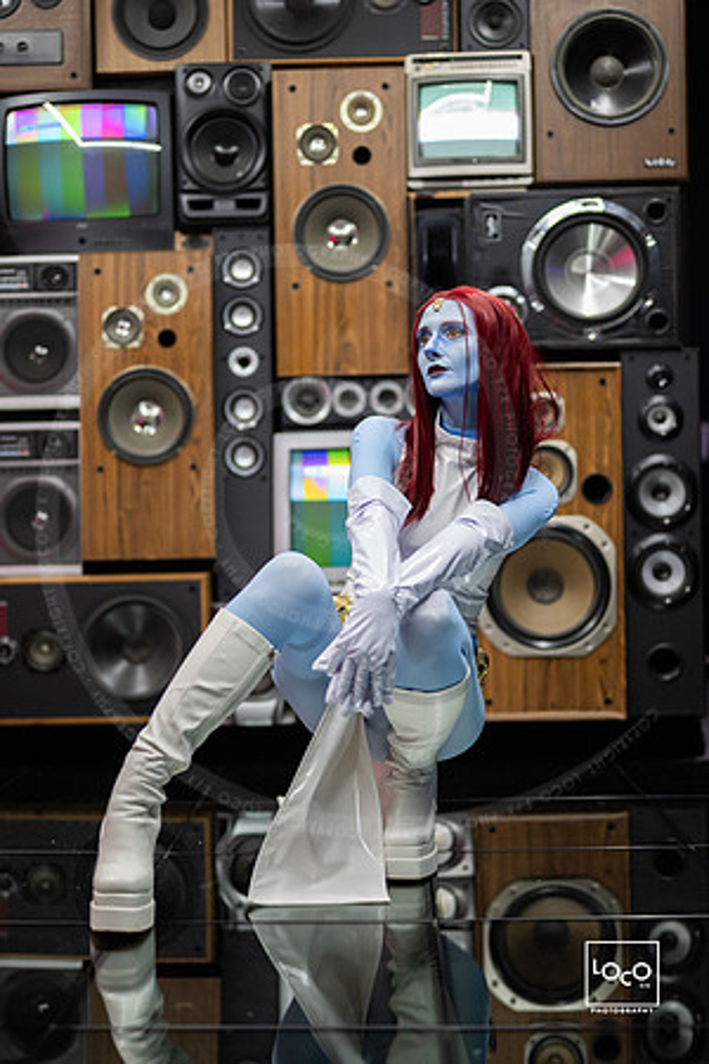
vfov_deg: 39.6
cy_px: 532
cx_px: 354
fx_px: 1477
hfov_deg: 27.0
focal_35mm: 50
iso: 1000
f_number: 1.2
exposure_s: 1/250
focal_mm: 50
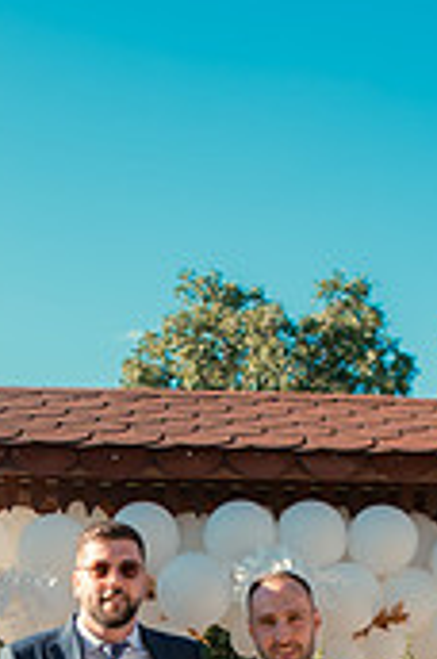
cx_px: 270
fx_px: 1243
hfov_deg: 19.9
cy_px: 651
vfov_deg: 28.0
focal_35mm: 68
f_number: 3.5
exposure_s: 1/250
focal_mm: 26
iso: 100
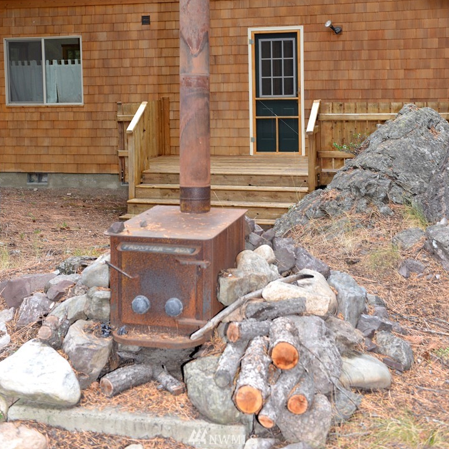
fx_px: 792
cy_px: 121
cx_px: 224
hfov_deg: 31.6
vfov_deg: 31.2
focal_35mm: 54
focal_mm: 42
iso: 200
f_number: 4.5
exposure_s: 1/80
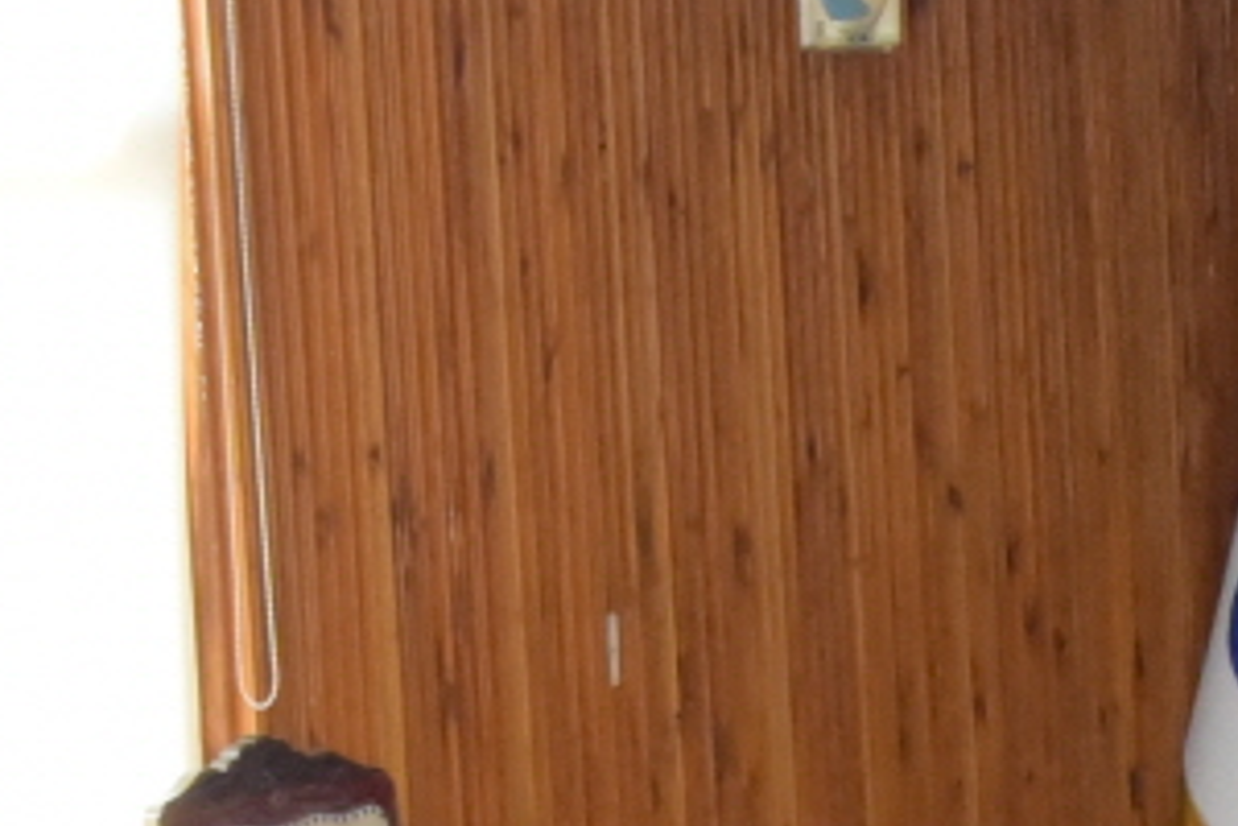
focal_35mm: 240
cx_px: 2150
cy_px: 1415
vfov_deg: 5.6
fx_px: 8253
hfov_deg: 8.3
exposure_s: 1/200
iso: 8000
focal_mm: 36
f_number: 11
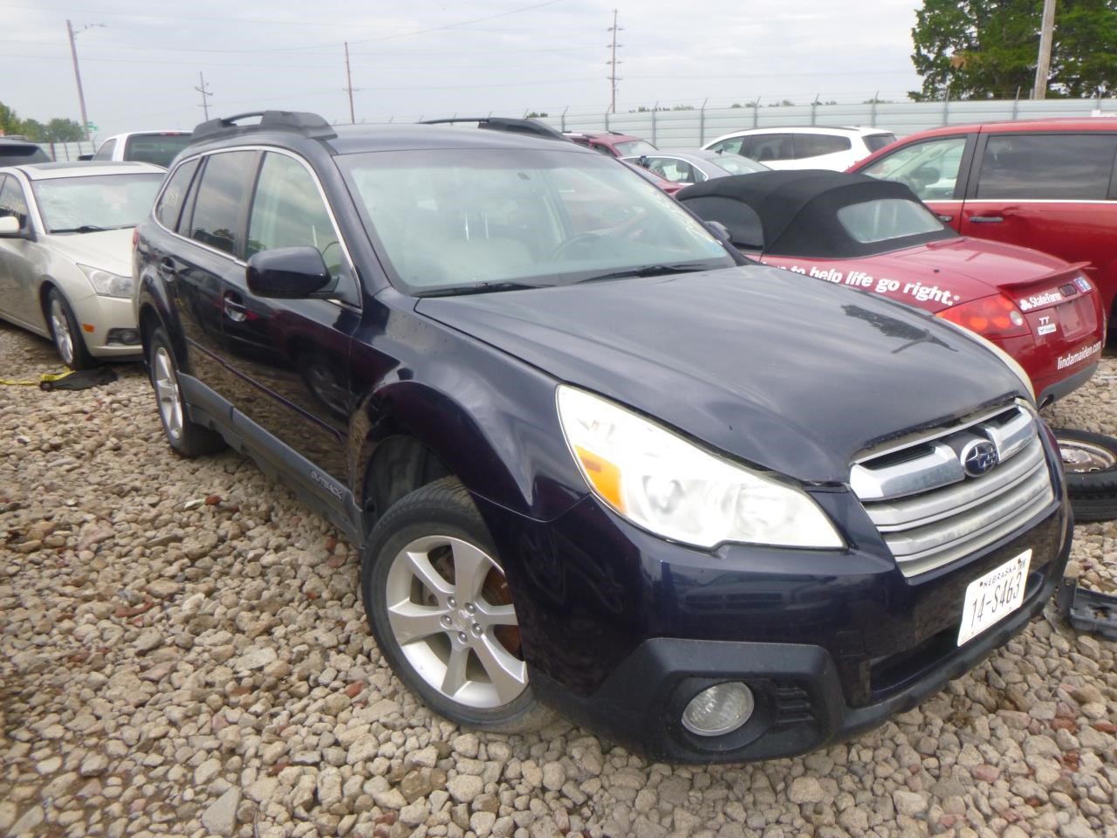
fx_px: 807
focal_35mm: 25
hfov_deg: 69.4
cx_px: 558
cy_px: 419
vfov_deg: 54.9
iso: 160
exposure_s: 1/60
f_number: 3.9
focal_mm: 4.5
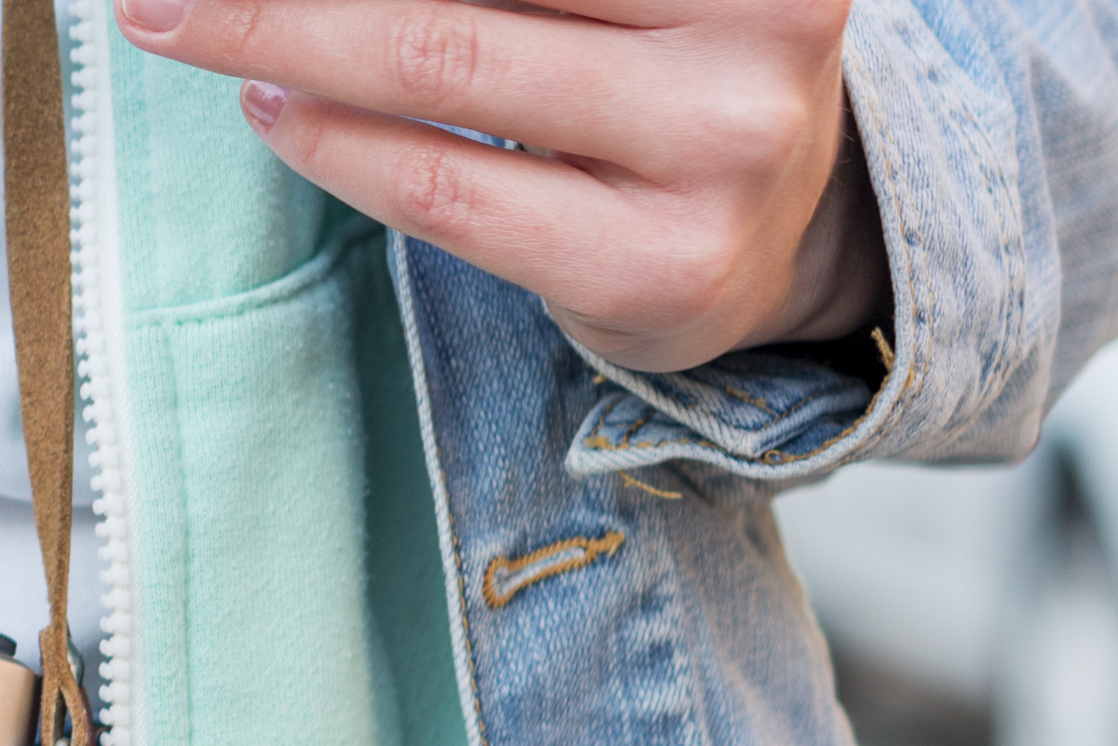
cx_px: -1181
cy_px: 88
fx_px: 7361
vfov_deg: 5.8
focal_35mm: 237
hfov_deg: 8.2
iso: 160
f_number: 2.8
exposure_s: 1/400
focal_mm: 50
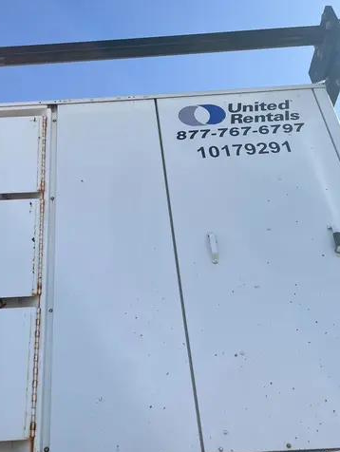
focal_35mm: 40
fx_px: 523
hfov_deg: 35.7
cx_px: 116
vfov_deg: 46.5
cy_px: 272
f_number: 1.6
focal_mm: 5.1
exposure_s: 1/3135
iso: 50
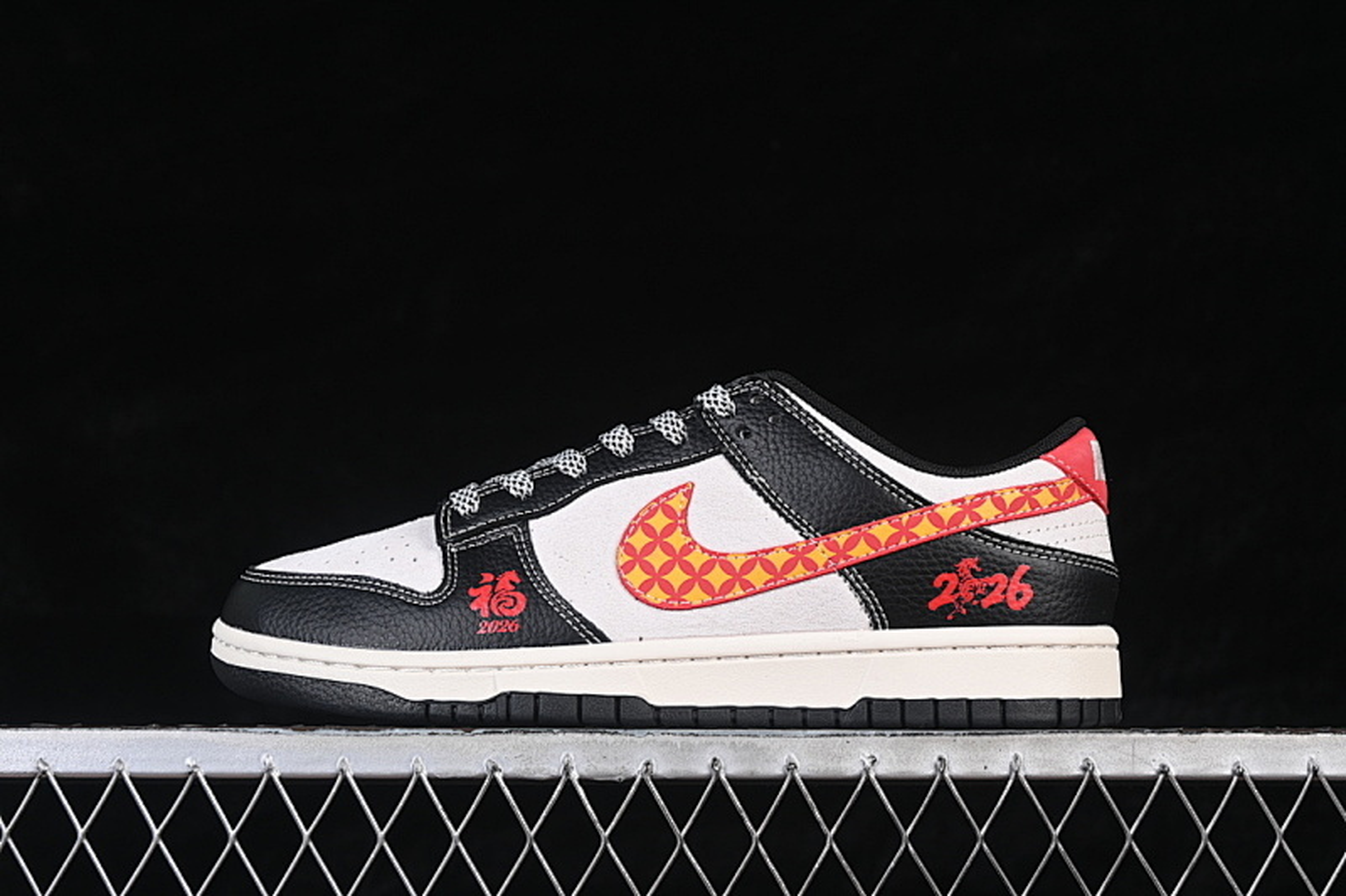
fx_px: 2803
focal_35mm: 75
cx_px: 673
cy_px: 448
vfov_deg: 18.2
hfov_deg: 27.0
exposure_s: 1/80
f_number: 7.1
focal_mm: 50
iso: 160
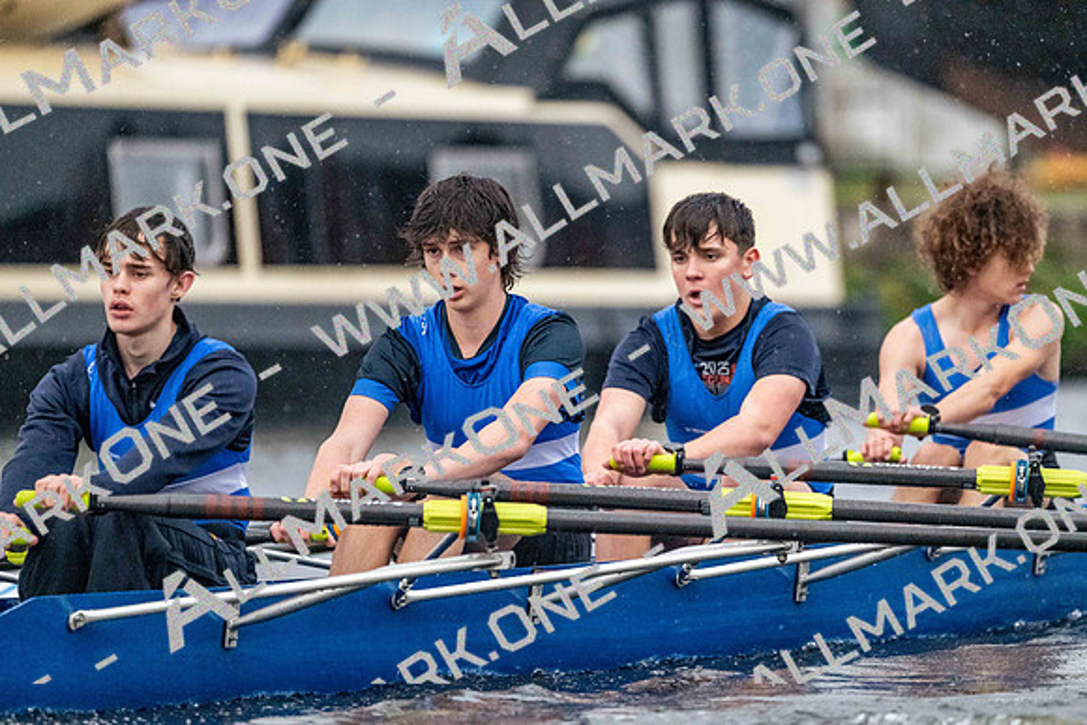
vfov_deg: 3.4
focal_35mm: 400
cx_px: 544
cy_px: 362
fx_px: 12080
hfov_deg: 5.2
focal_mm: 400
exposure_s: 1/2000
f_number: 4.5
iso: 12800
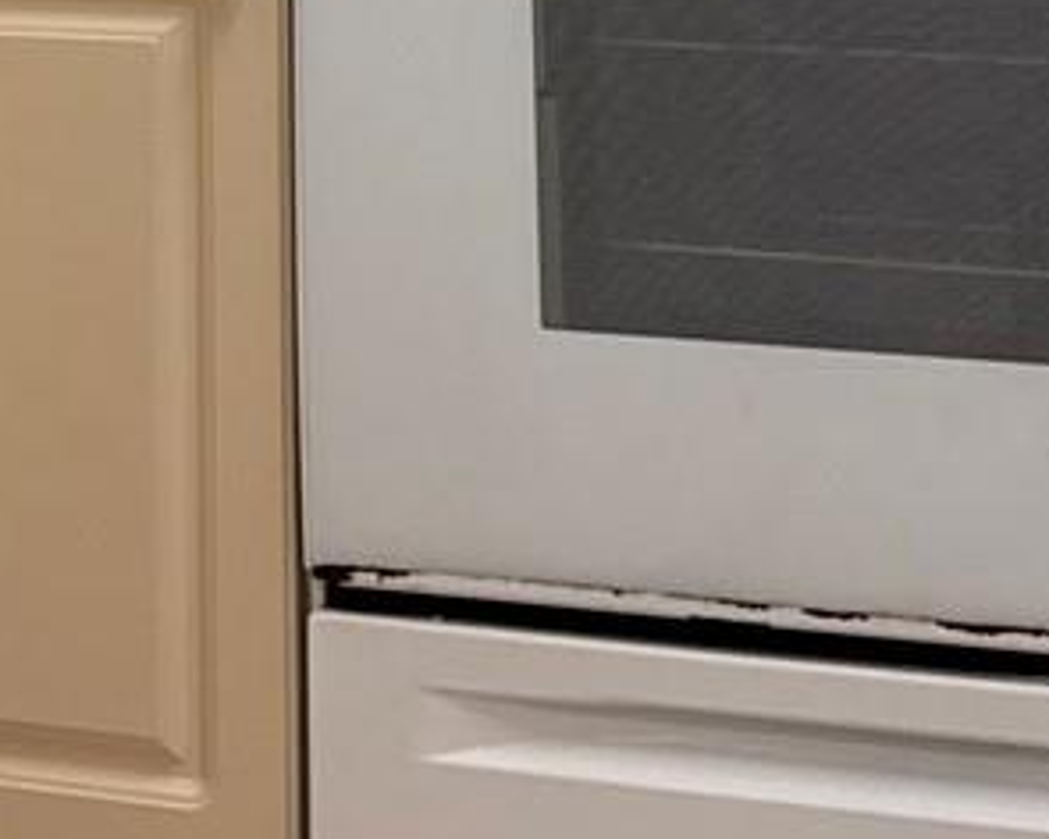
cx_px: -36
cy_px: -704
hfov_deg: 14.9
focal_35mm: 127
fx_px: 3943
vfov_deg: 11.3
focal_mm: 6.76
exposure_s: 1/120
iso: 200
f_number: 1.78
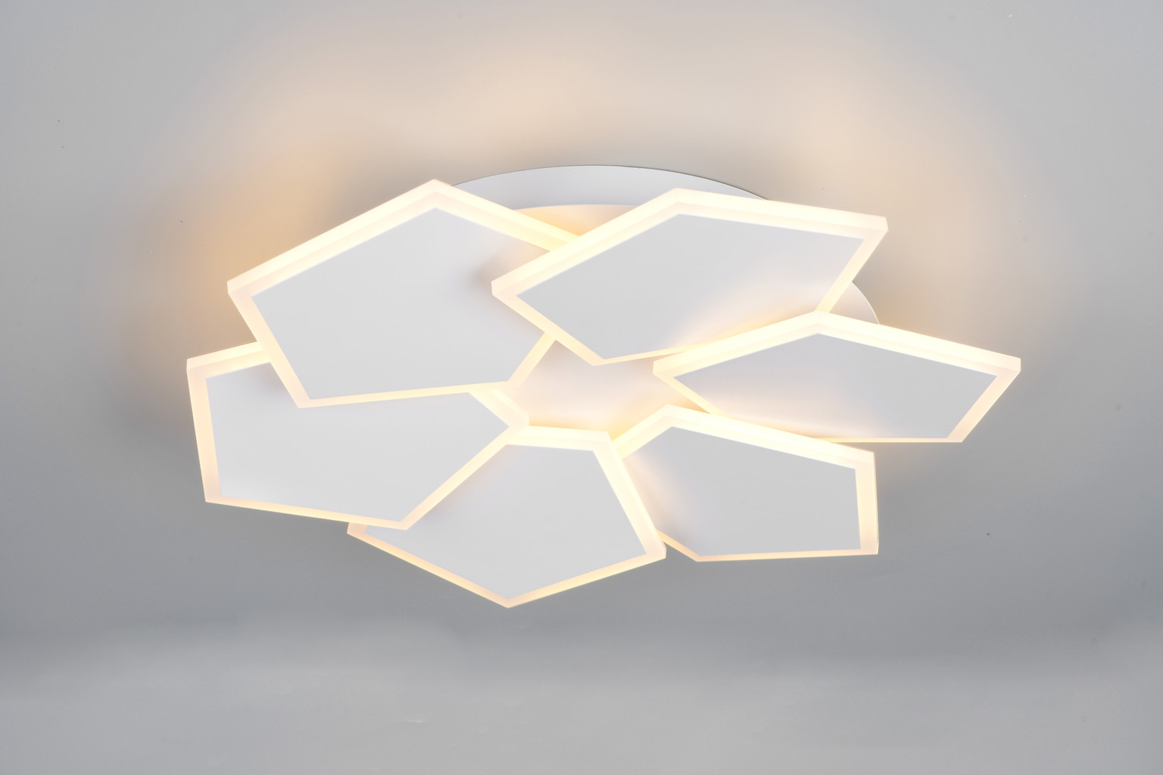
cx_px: 582
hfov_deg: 28.8
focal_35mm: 70
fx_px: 2261
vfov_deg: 19.5
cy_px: 388
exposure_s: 1/10
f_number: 13
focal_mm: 70
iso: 100
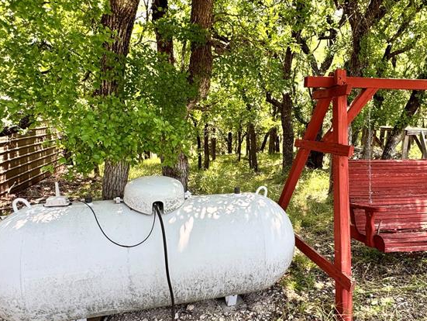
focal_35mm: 26
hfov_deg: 66.7
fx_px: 321
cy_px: 191
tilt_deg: -18.9
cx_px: 255
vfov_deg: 52.8
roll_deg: -1.2
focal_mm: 2.22
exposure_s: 1/207
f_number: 2.2
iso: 40
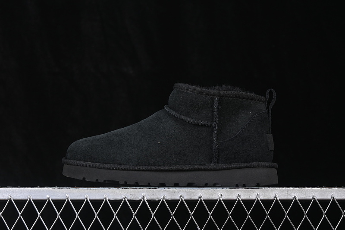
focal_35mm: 75
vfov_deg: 18.2
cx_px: 172
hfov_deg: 27.0
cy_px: 115
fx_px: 719
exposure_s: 1/60
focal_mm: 50
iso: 160
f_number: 6.3
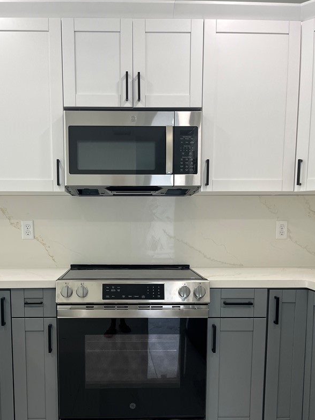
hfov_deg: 41.7
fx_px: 413
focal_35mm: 34
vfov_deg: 53.2
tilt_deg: -8.9
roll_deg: +1.3
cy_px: 268
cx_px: 133
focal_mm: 5.1
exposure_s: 1/122
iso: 100
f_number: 1.6
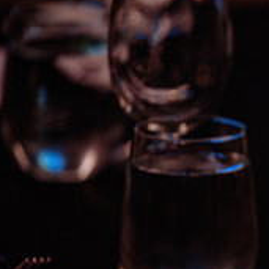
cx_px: 453
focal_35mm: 585
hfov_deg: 3.0
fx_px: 5143
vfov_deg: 3.0
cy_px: 205
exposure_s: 1/160
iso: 1600
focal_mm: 200
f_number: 3.2
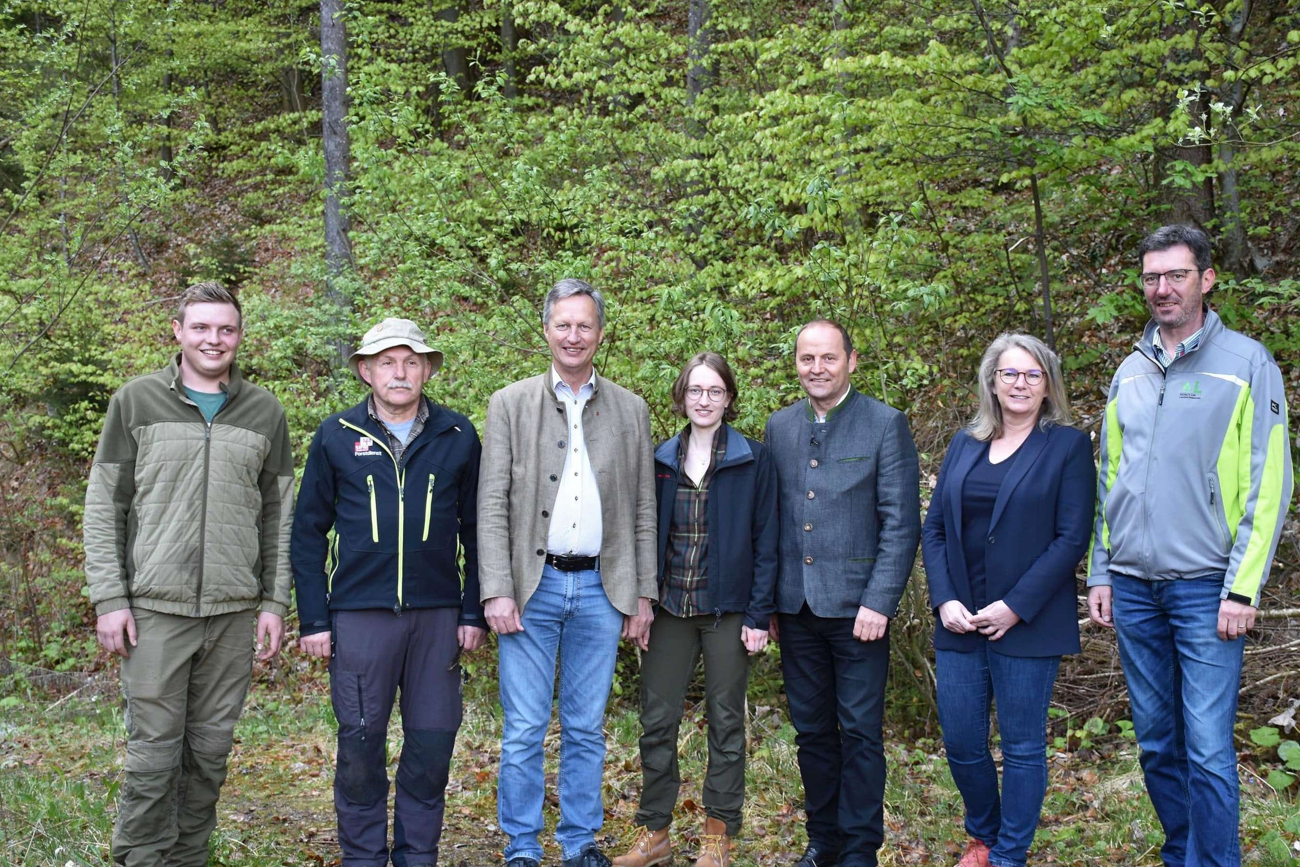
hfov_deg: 43.1
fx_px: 1645
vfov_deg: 29.5
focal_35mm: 46
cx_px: 712
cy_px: 484
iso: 140
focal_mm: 27
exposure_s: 1/50
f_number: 5
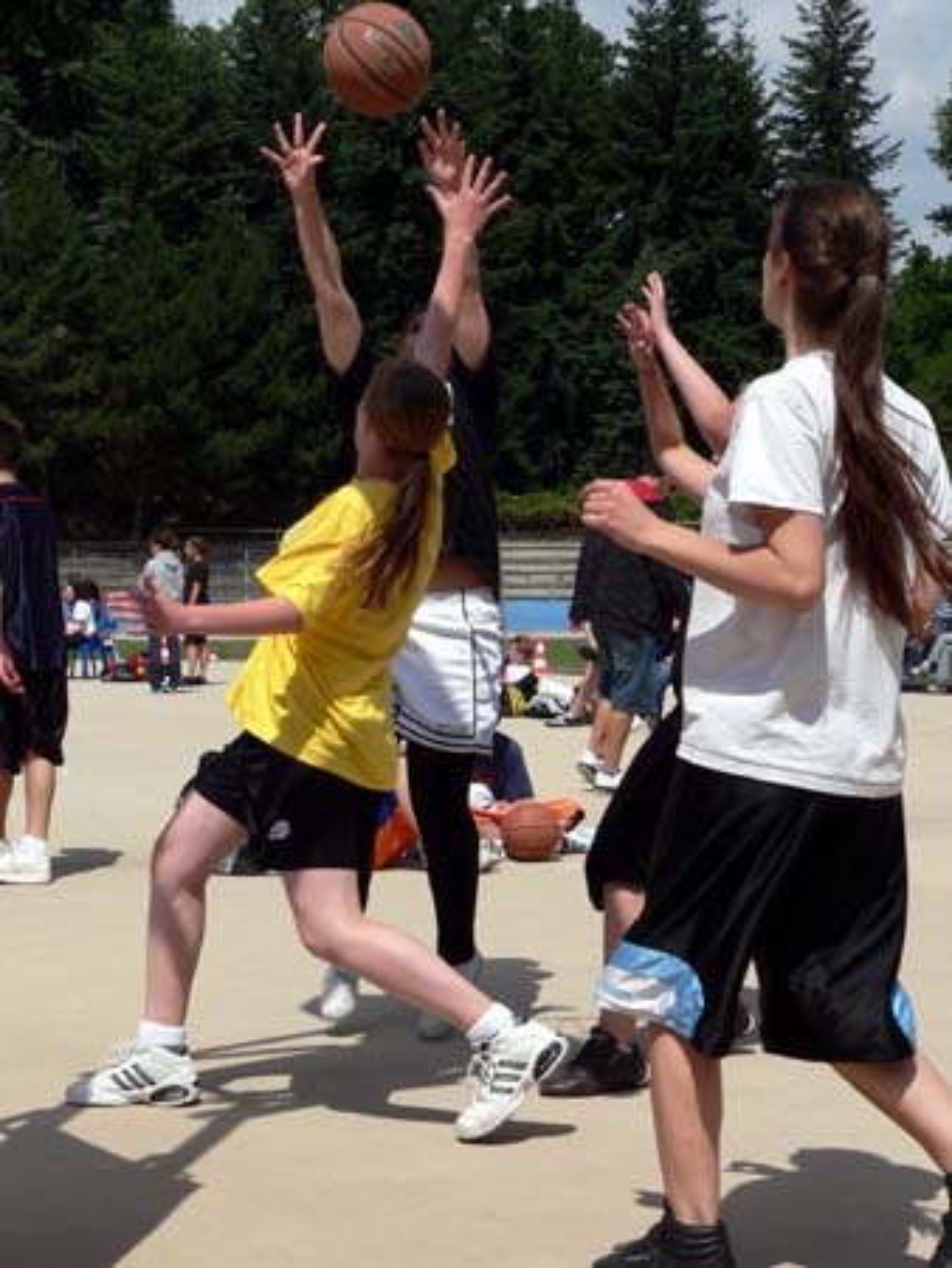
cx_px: 476
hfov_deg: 21.6
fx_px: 2491
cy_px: 634
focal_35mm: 68
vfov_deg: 28.5
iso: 80
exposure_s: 1/1000
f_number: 5.2
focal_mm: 11.4
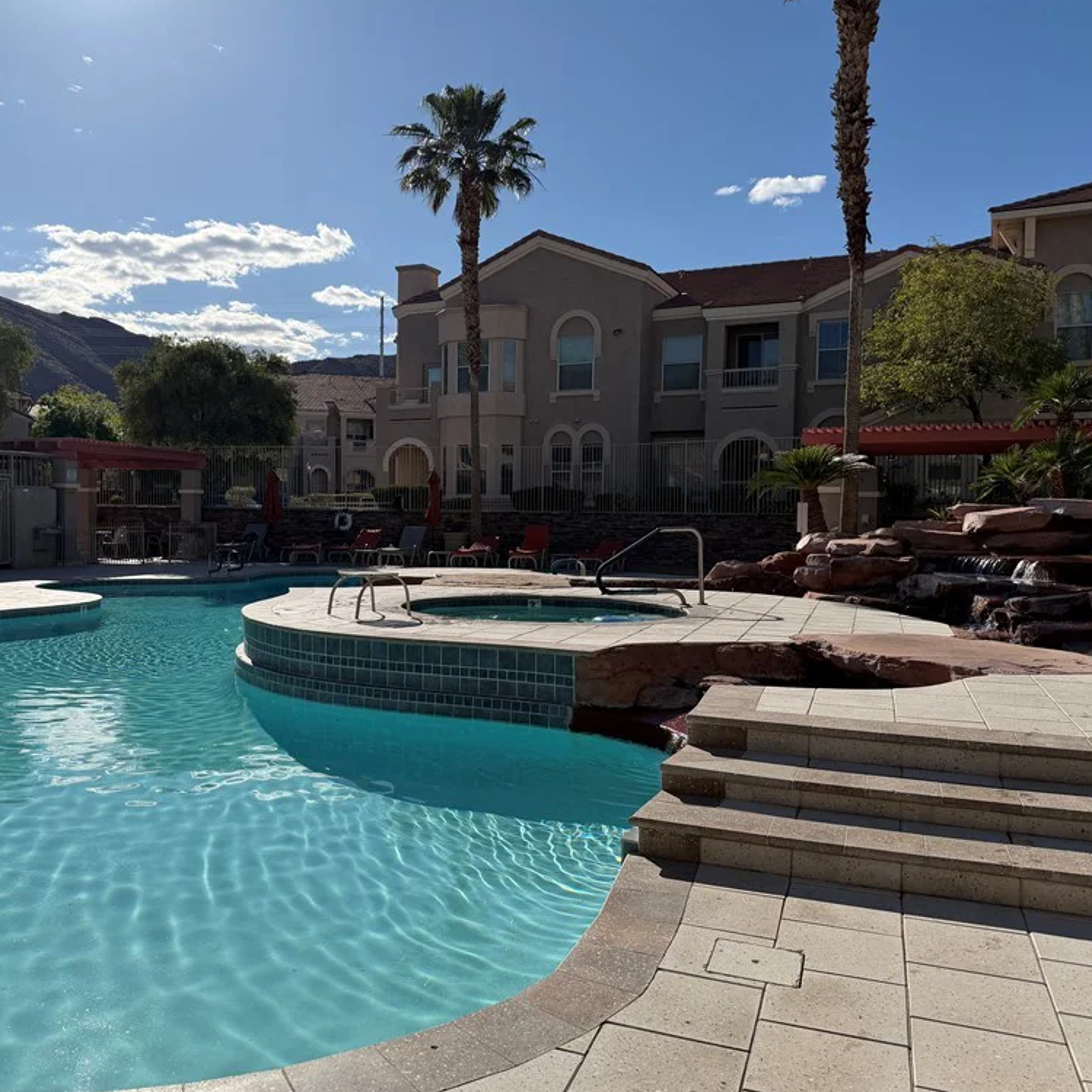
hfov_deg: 55.3
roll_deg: -0.8
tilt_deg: -1.7
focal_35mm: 29
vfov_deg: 55.6
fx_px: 1035
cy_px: 542
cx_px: 446
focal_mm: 6.76
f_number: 1.78
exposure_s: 1/11905
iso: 100
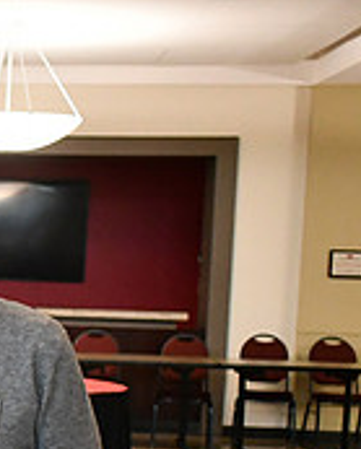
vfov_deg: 16.8
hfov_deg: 12.1
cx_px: -361
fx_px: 1505
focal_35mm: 113
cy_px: 388
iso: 2200
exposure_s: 1/125
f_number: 3.5
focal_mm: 18
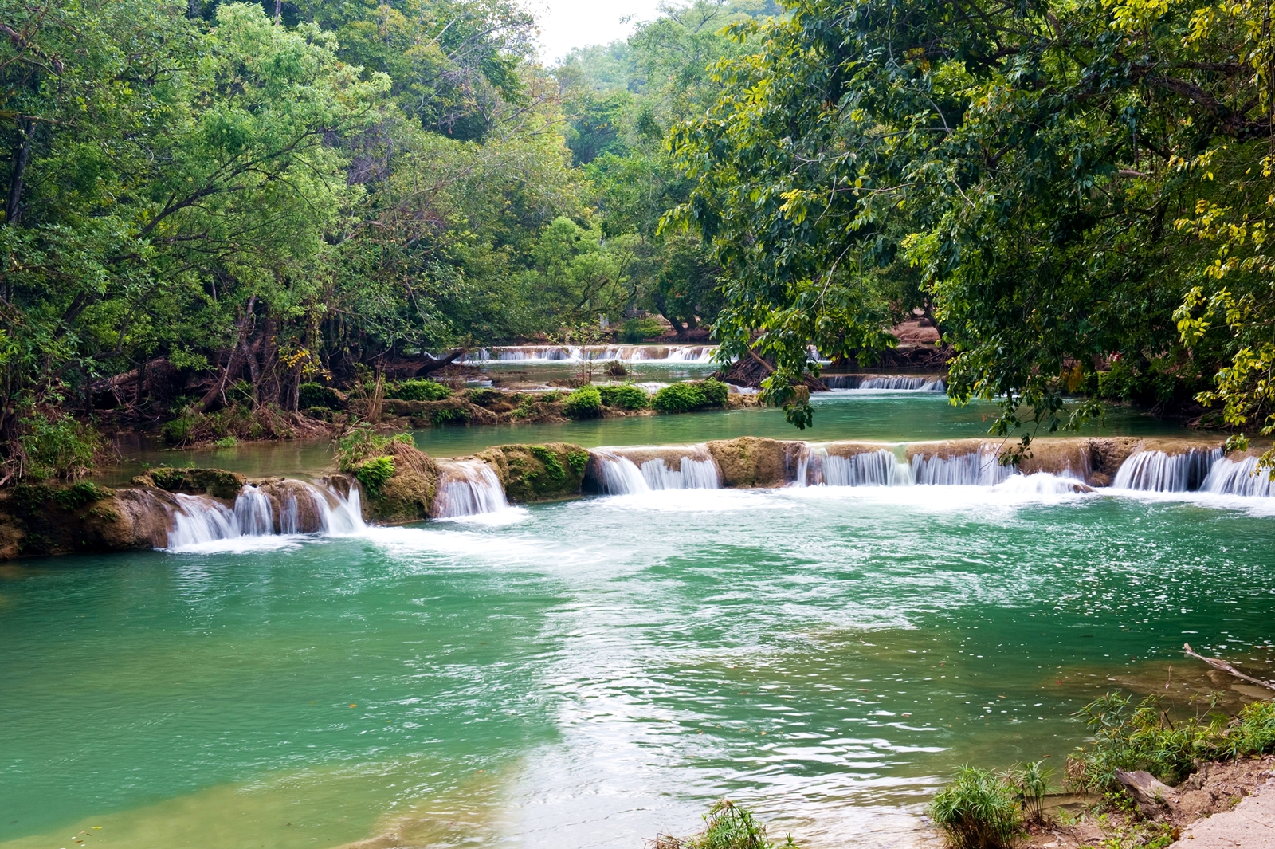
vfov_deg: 28.0
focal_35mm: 48
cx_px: 638
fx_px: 1699
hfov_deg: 41.1
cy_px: 424
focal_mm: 48
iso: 160
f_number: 14
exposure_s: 1/13
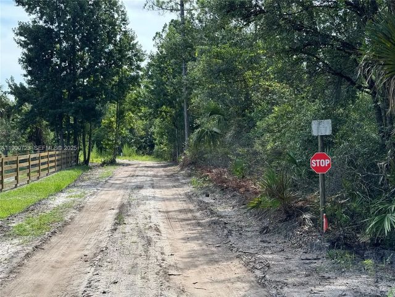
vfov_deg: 30.3
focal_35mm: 48
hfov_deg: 39.7
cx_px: 198
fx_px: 548
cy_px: 148
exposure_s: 1/952
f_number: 1.78
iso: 64
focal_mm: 6.76
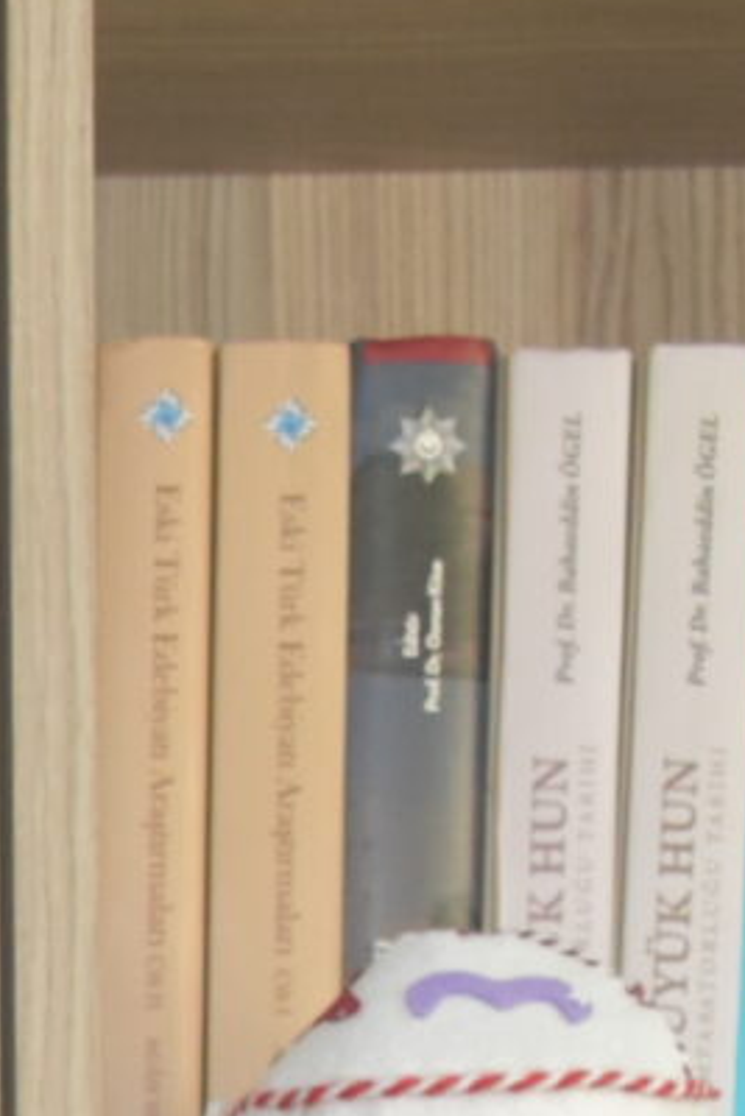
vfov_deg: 9.1
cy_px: 2367
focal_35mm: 211
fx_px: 6544
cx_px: -1719
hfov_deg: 5.9
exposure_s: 1/60
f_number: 4
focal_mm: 22
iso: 900
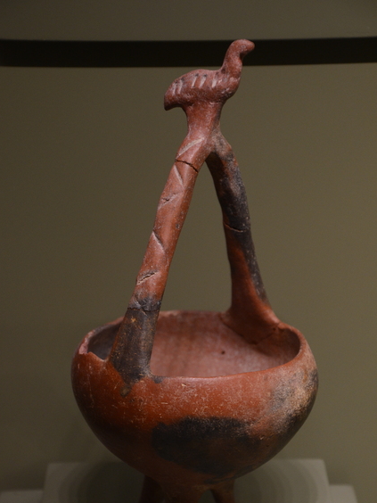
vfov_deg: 18.7
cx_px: 190
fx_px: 1525
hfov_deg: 14.1
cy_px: 295
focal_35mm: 105
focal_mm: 62
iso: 1000
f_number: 5
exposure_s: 1/30
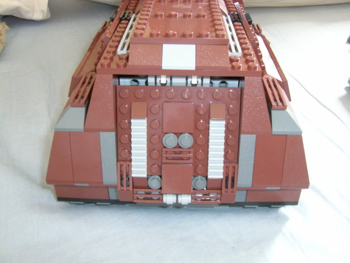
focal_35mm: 35
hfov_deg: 52.6
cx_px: 175
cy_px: 132
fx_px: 354
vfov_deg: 40.7
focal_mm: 5.4
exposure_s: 1/2.9
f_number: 4.8
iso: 200
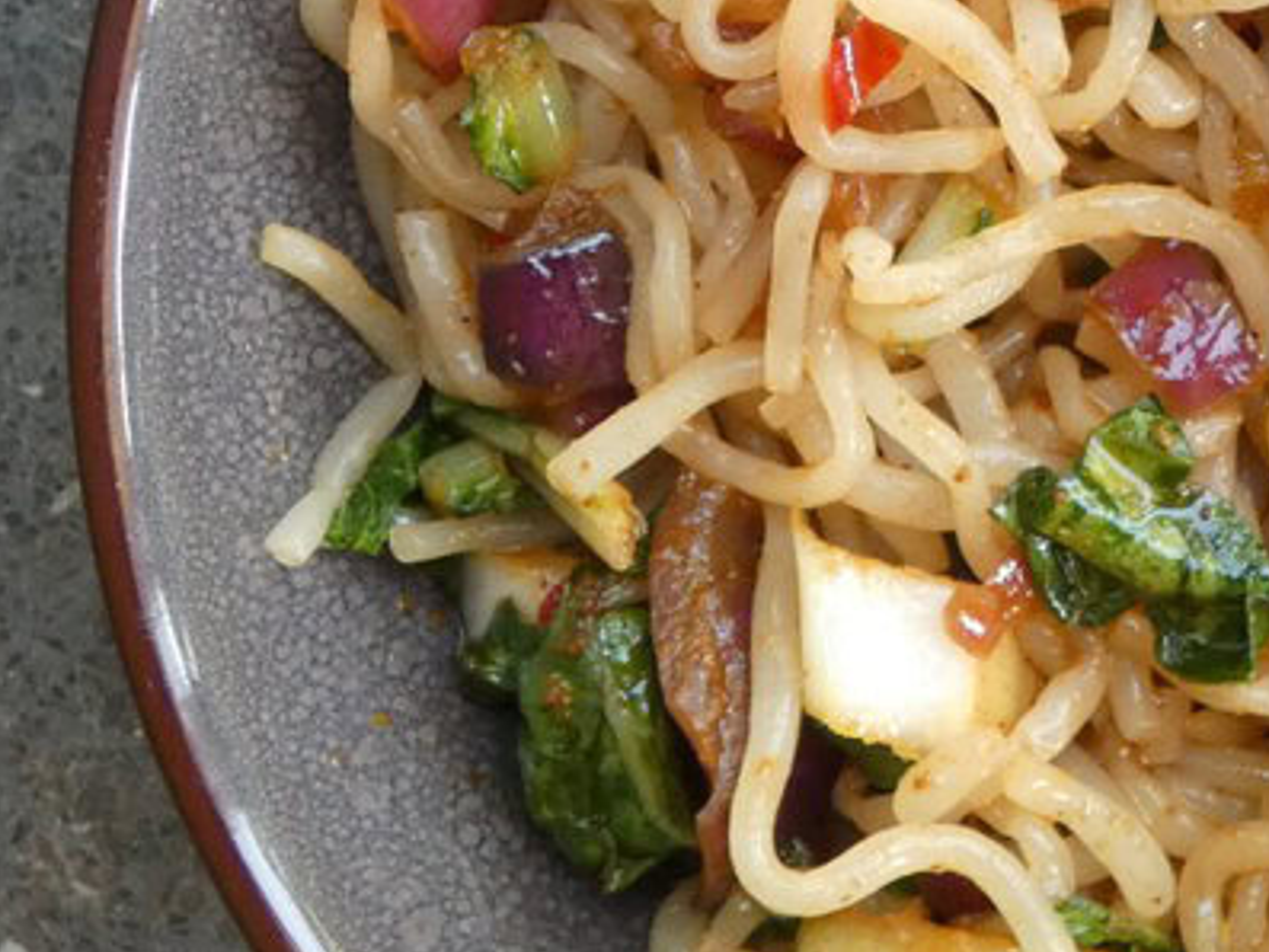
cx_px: 1314
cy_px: 323
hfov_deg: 20.3
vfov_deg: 15.9
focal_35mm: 93
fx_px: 3410
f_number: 3.3
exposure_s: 1/80
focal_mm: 5.3
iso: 400
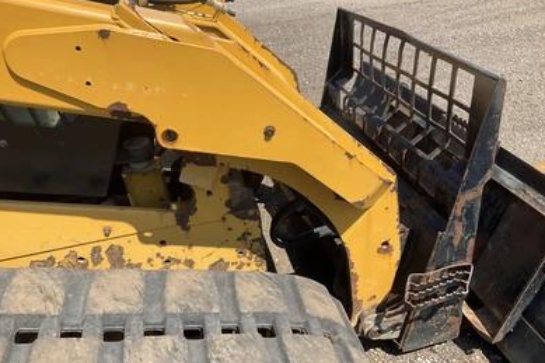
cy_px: 202
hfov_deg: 60.3
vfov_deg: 42.2
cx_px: 277
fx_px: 469
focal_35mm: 31
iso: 25
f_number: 1.8
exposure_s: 1/1144
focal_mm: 3
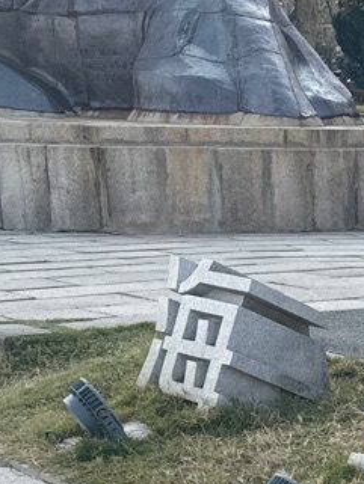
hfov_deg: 12.6
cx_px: 529
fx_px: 1569
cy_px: 766
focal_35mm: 112
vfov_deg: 15.9
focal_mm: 6.76
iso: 80
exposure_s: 1/938
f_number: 1.78
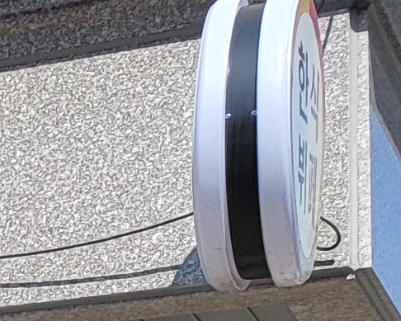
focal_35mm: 209
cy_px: 758
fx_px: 2481
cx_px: -1032
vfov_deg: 7.0
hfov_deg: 7.4
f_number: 1.8
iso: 50
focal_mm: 4.25
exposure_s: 1/2544
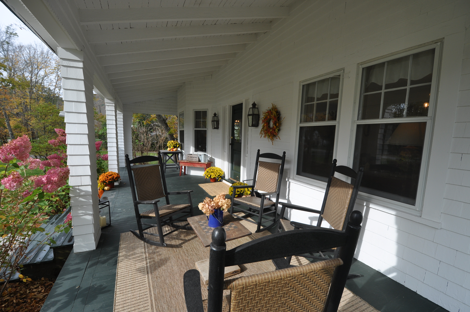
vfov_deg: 77.2
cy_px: 156
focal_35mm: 15
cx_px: 235
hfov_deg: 100.5
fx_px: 196
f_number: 7.1
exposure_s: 1/200
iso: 200
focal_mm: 10
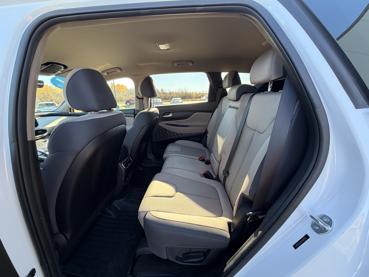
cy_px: 138
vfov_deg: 85.7
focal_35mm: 14
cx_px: 184
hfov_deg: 102.1
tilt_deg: -15.4
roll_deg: +1.7
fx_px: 149
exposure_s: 1/121
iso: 80
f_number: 2.2
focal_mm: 2.22
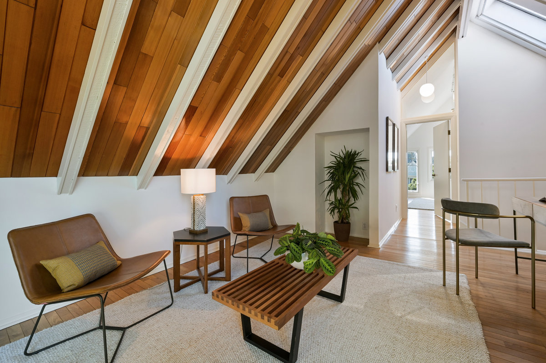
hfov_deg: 100.4
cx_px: 273
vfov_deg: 77.2
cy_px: 182
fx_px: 227
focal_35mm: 15
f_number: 11
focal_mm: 15
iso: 400
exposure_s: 1/15
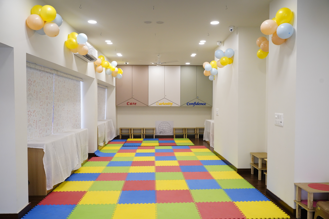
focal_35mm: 28
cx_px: 164
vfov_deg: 46.4
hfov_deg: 65.5
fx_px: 256
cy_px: 110
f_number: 6.3
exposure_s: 1/400
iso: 3200
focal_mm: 28
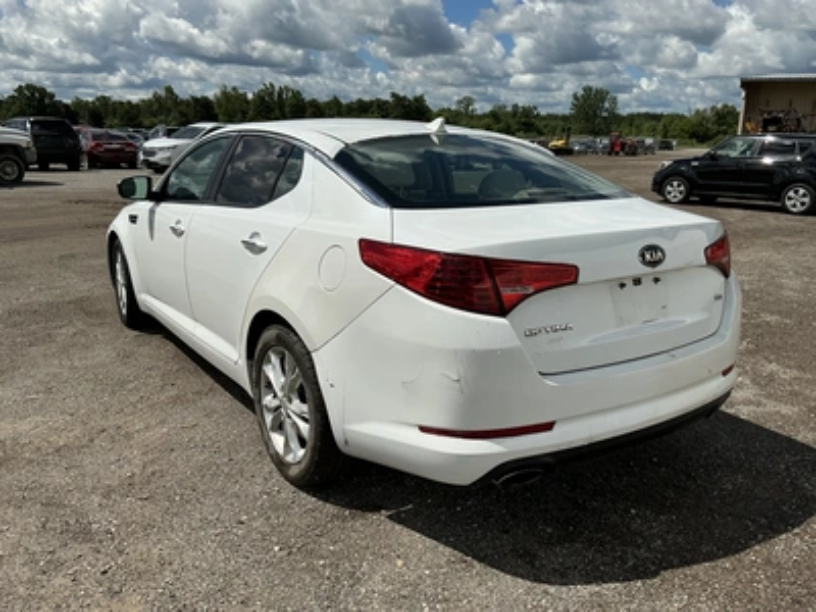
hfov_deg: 63.4
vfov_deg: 49.7
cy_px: 306
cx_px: 408
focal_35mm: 28
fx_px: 660
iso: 25
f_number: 1.8
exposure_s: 1/4785
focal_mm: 3
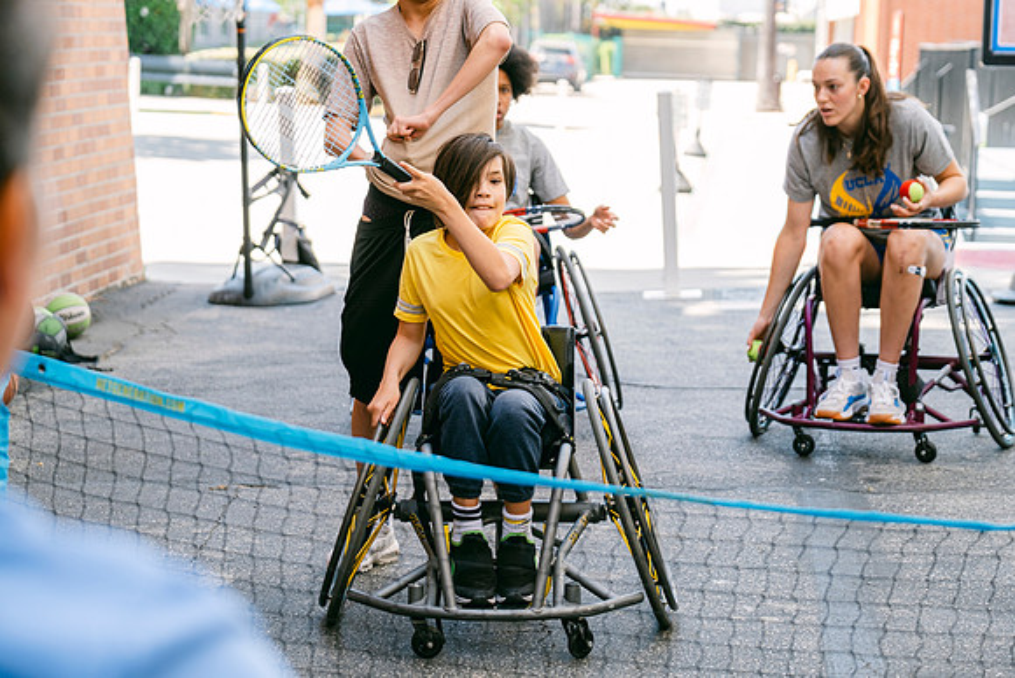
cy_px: 339
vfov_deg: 16.3
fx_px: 2369
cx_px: 508
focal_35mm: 84
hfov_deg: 24.2
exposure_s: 1/210
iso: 160
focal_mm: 56.3
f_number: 2.8
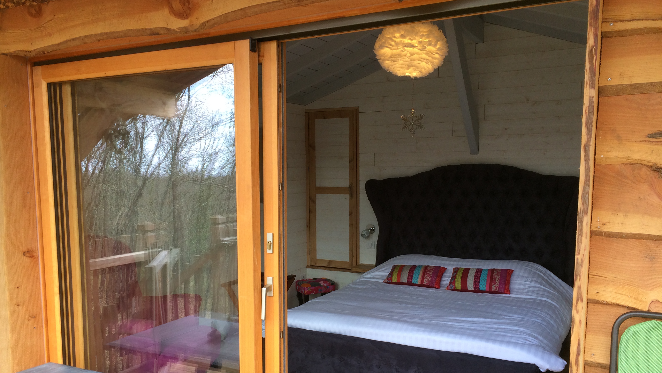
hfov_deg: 61.0
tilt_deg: -6.6
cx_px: 328
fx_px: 562
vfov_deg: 36.4
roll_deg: +0.0
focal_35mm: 32
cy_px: 238
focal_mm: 4.15
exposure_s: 1/120
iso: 50
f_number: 2.2
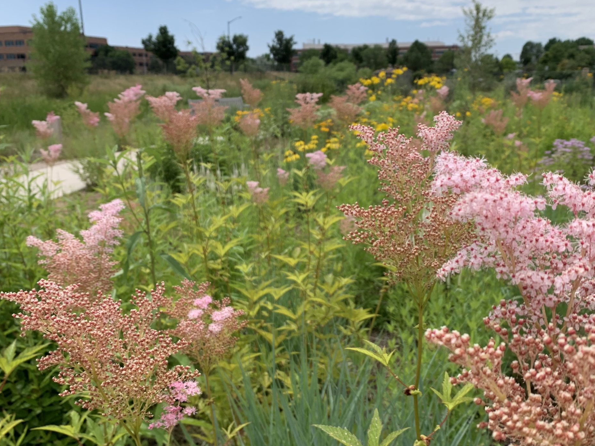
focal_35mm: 36
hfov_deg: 51.2
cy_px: 231
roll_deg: +0.8
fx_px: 619
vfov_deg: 39.7
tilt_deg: -11.2
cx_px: 339
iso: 25
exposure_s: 1/2160
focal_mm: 4.25
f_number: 1.8
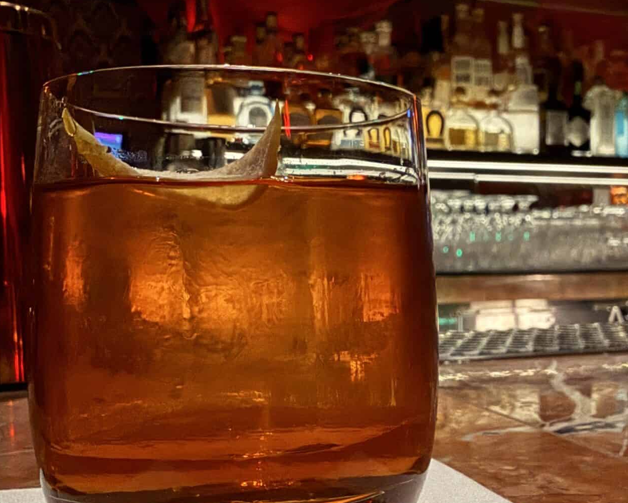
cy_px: 277
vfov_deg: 31.4
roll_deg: +0.0
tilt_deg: -1.7
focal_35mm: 48
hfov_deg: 36.9
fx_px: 892
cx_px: 533
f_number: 2.2
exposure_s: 1/19
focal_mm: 2.22
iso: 800
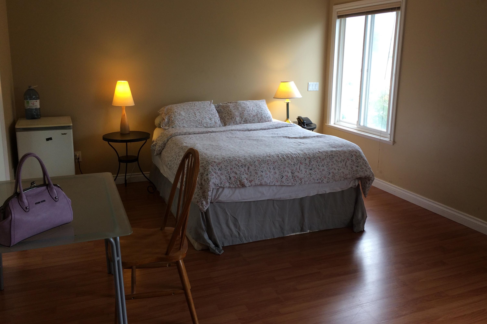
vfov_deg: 41.1
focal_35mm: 32
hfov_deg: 58.7
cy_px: 145
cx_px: 247
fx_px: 433
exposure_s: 1/60
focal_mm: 4.12
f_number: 2.2
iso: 50
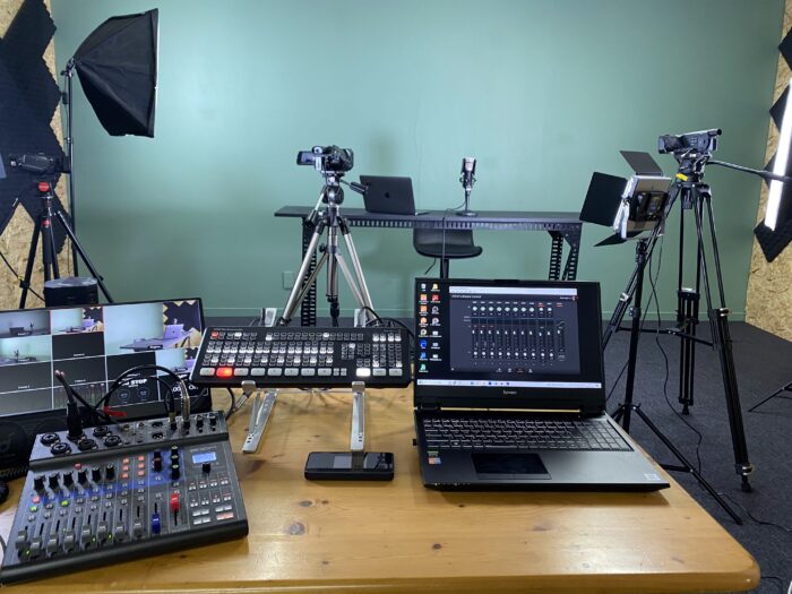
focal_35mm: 26
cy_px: 297
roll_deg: -0.4
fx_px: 595
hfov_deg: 67.3
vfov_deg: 53.1
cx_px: 396
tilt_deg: -11.5
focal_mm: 4.25
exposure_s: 1/60
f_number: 1.8
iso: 160
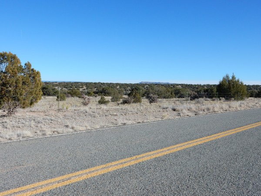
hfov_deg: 51.4
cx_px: 130
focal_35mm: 36
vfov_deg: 39.7
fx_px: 271
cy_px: 98
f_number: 4
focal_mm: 6.4
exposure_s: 1/1250
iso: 125
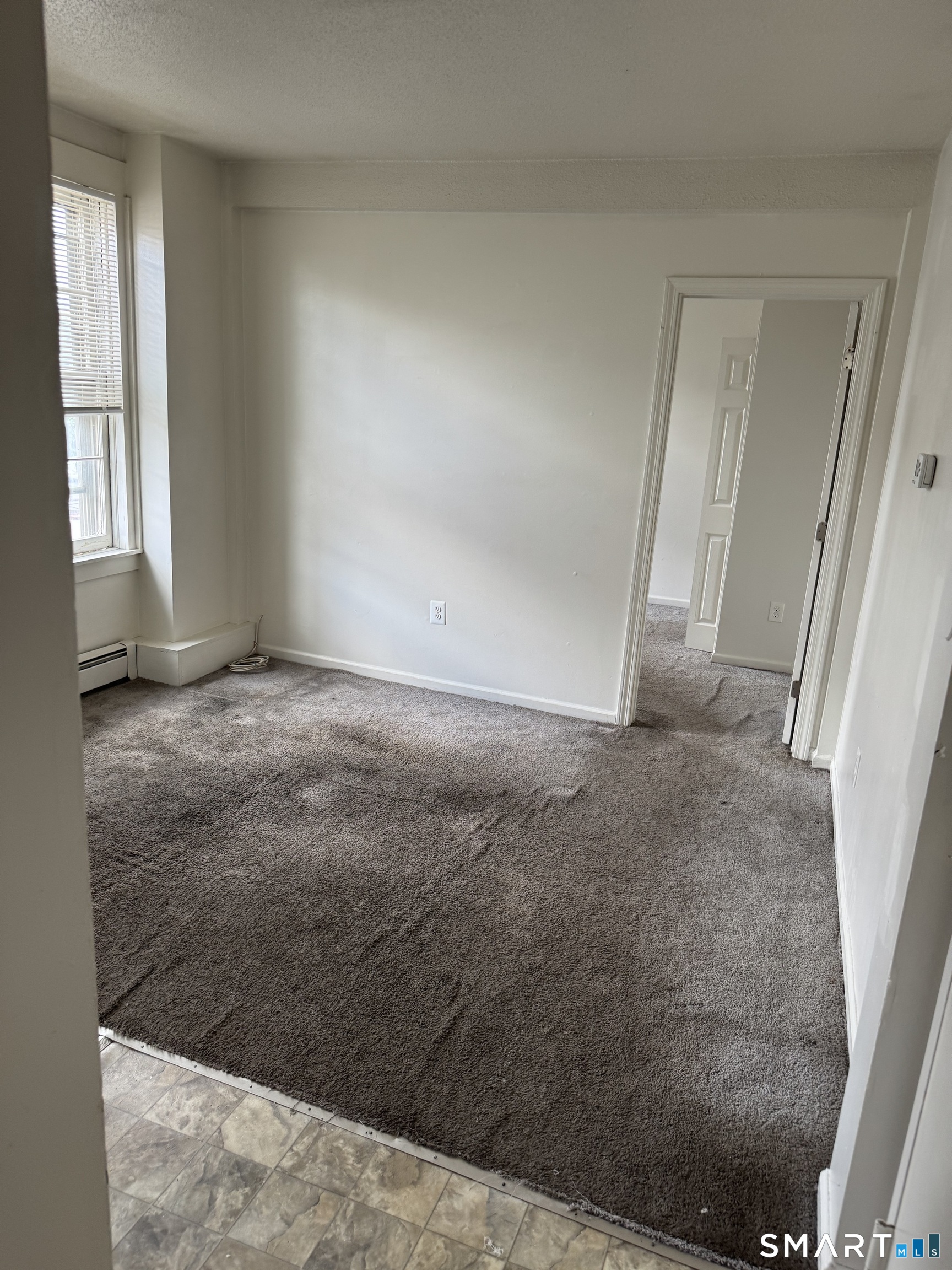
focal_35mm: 24
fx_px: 880
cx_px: 476
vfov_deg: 71.6
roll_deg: -3.1
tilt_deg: -14.1
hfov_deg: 56.8
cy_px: 635
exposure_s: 1/60
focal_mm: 6.76
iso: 125
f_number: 1.78
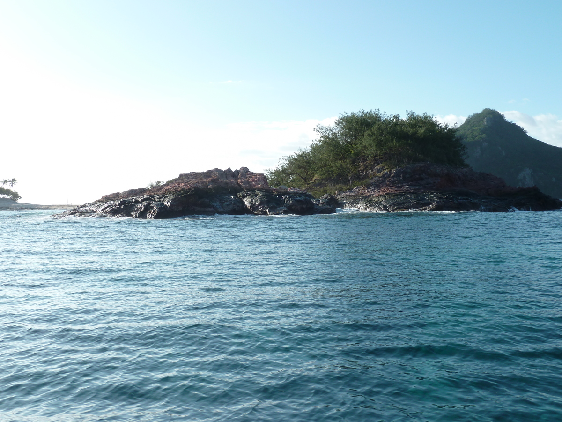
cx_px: 281
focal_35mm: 40
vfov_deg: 36.0
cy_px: 211
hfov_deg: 46.8
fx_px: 649
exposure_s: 1/400
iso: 80
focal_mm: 6.5
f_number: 4
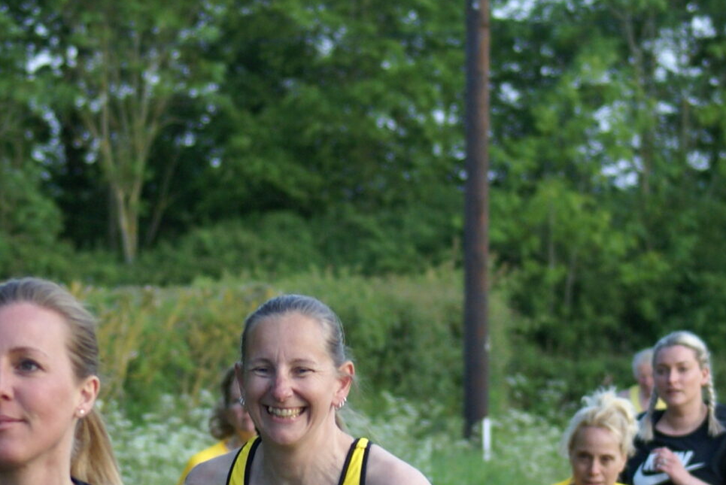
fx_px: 6021
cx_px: 180
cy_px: 543
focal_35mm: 298
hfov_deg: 6.9
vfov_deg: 4.6
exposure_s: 1/250
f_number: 4.5
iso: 320
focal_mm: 75
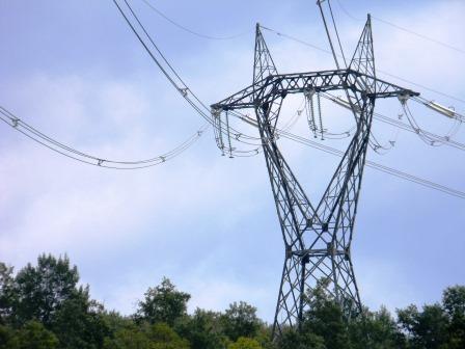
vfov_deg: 3.6
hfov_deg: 4.8
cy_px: 174
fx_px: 5561
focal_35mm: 414
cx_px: 232
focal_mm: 75
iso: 80
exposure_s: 1/260
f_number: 5.4
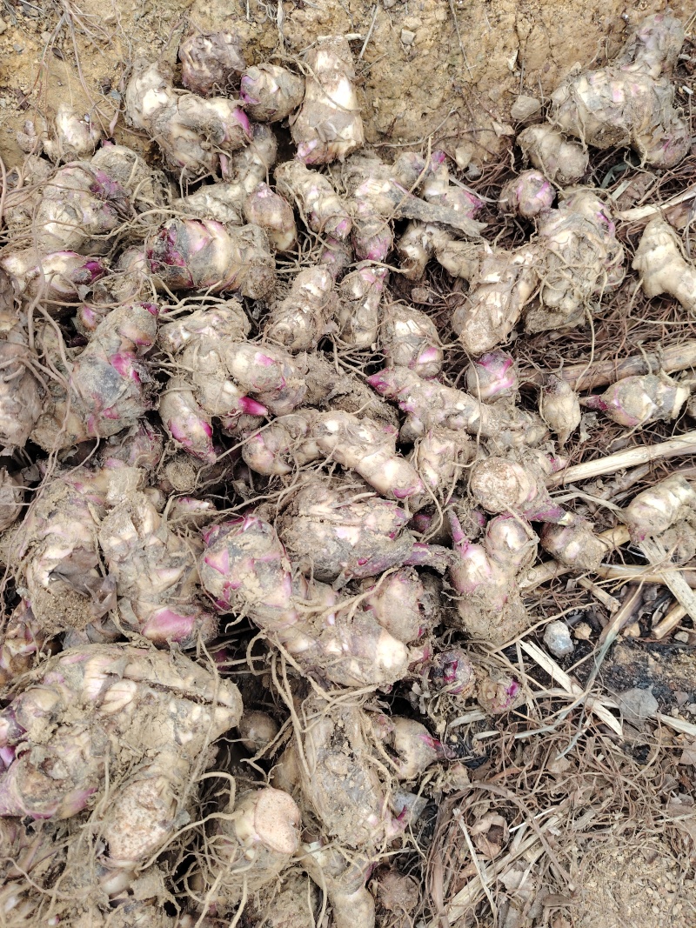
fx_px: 644
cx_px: 348
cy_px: 464
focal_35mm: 24
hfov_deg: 56.8
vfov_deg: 71.6
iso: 431
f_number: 1.75
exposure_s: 1/400
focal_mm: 5.25
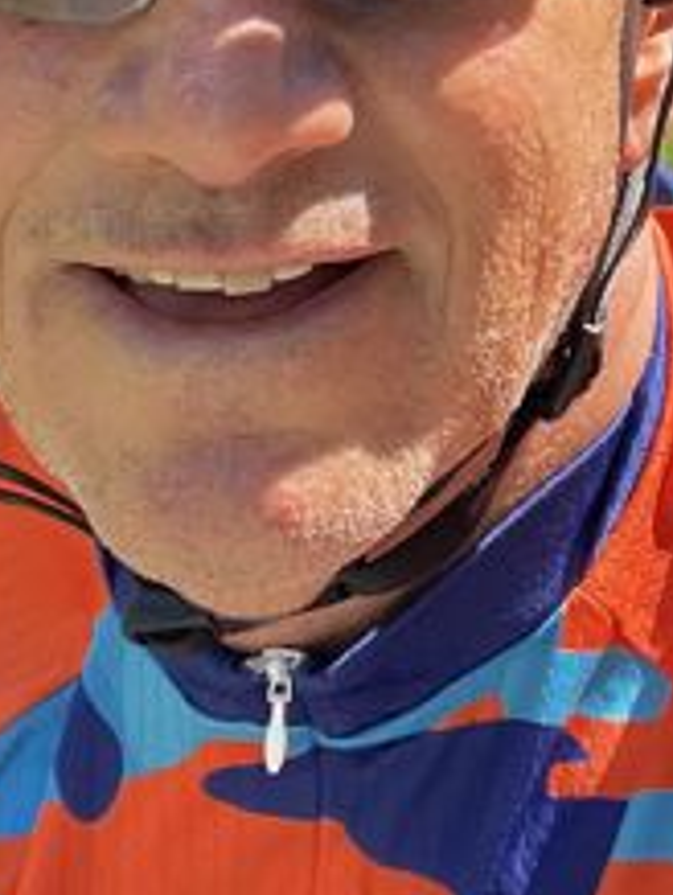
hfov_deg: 15.2
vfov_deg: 20.4
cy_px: -57
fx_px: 2380
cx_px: 915
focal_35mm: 92
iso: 32
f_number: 2.2
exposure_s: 1/332
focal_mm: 2.71
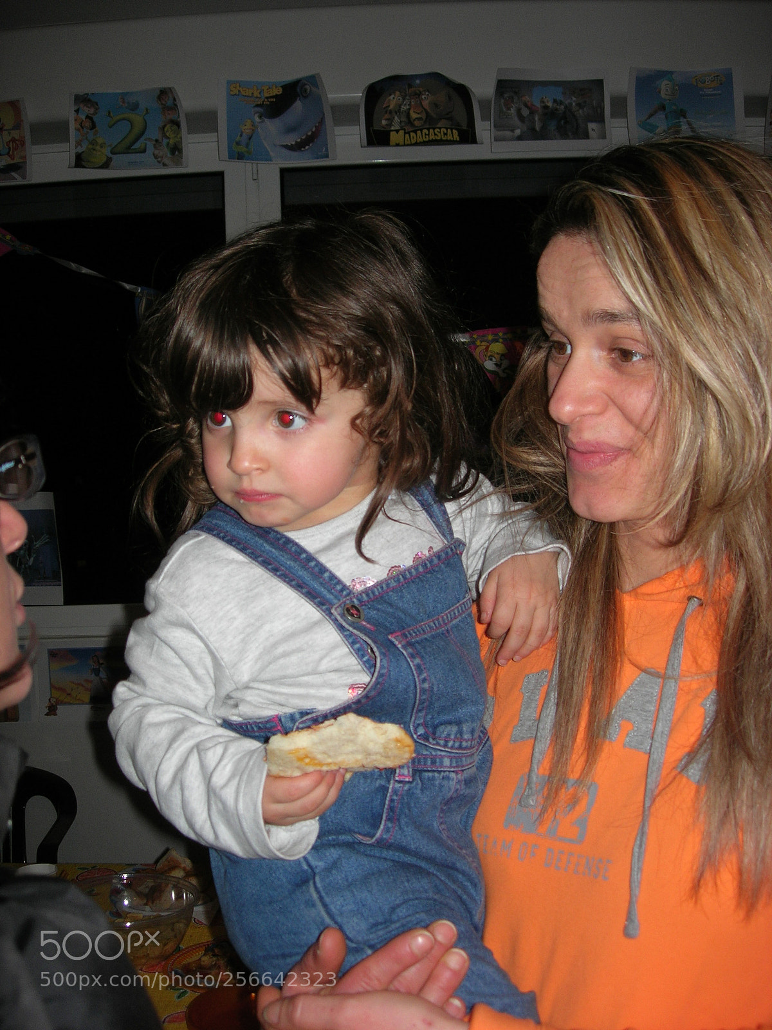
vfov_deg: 49.0
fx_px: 1130
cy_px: 515
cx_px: 386
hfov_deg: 37.7
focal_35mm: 38
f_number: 2.8
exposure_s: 1/60.1
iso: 64
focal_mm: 7.8
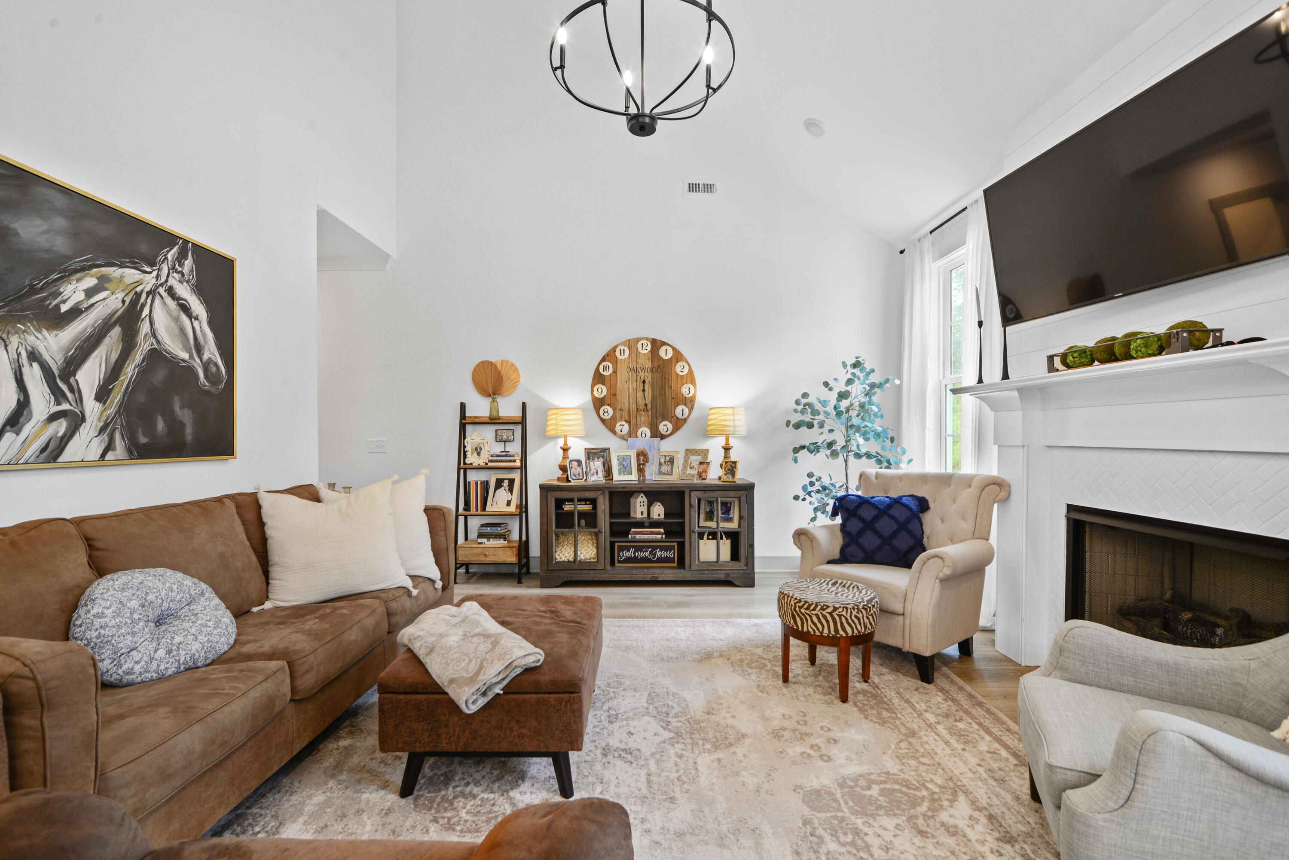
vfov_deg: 77.4
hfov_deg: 100.4
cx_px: 644
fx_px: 537
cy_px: 430
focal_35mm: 15
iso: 160
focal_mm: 15
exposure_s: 4
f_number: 11
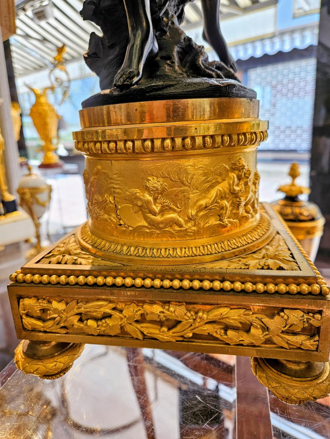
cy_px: 220
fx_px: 292
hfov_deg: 58.9
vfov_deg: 73.9
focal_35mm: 23
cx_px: 165
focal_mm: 5.4
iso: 40
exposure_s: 1/100
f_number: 1.8
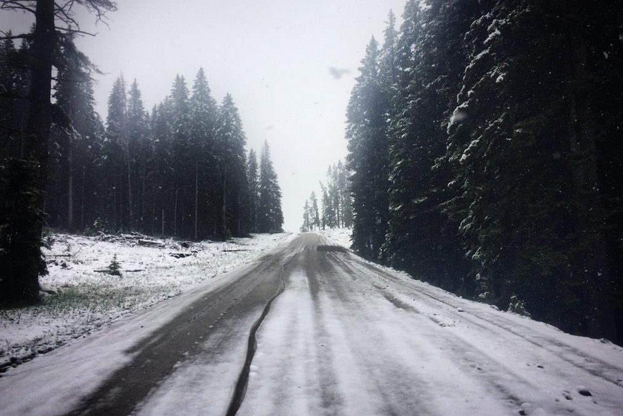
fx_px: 536
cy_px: 199
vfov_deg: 42.3
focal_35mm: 31
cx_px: 315
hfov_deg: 60.3
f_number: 2.2
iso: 32
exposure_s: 1/2053
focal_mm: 4.15
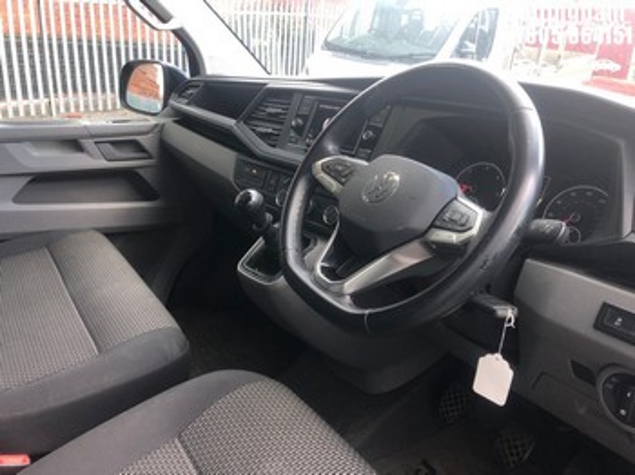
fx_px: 513
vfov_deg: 49.7
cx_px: 318
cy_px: 238
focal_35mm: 28
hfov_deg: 63.5
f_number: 1.8
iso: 25
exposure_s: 1/30
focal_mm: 4
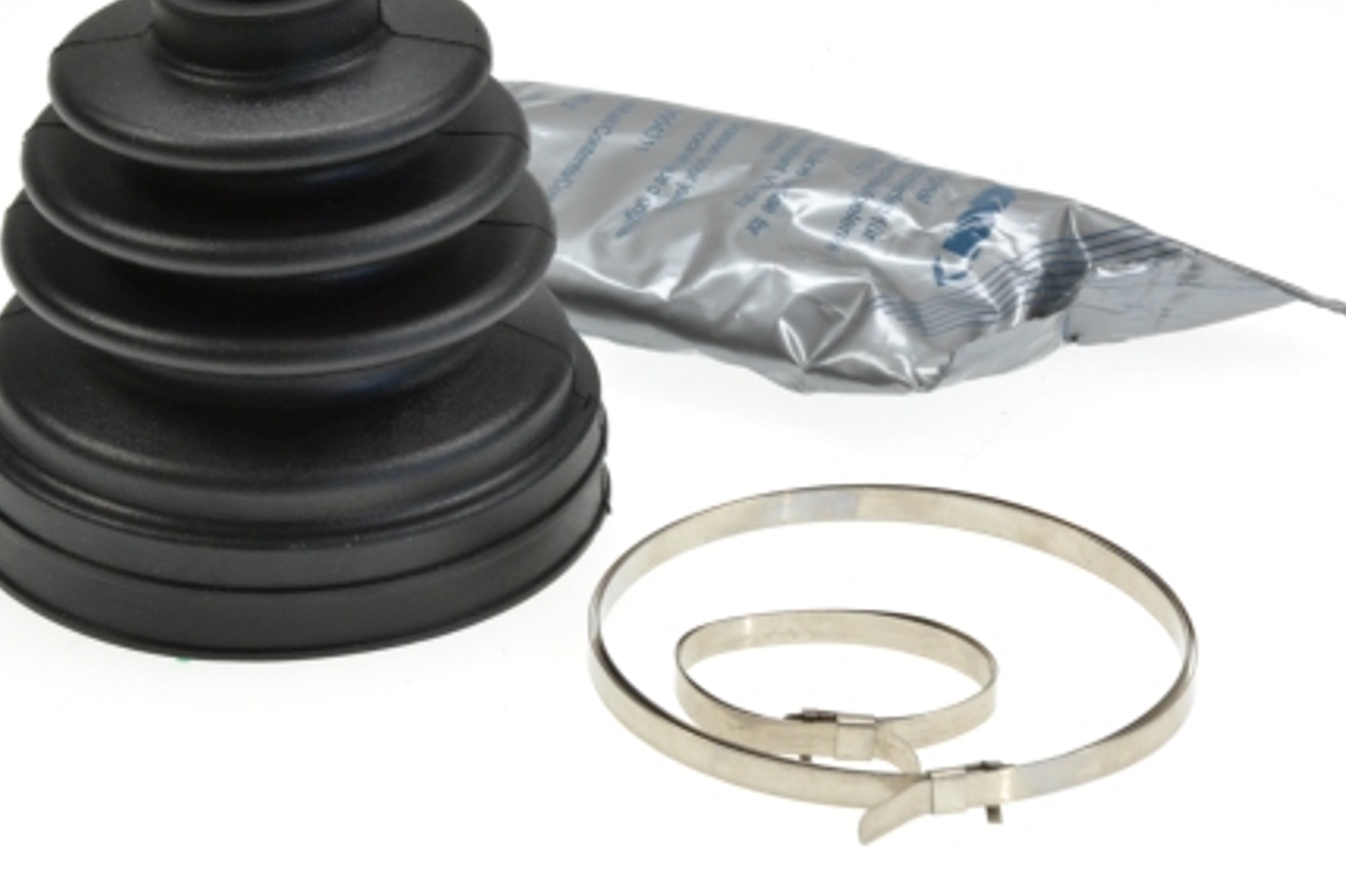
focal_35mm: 220
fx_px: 8211
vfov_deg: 6.2
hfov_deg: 9.4
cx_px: 489
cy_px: 283
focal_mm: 105
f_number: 16
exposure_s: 1/60
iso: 800
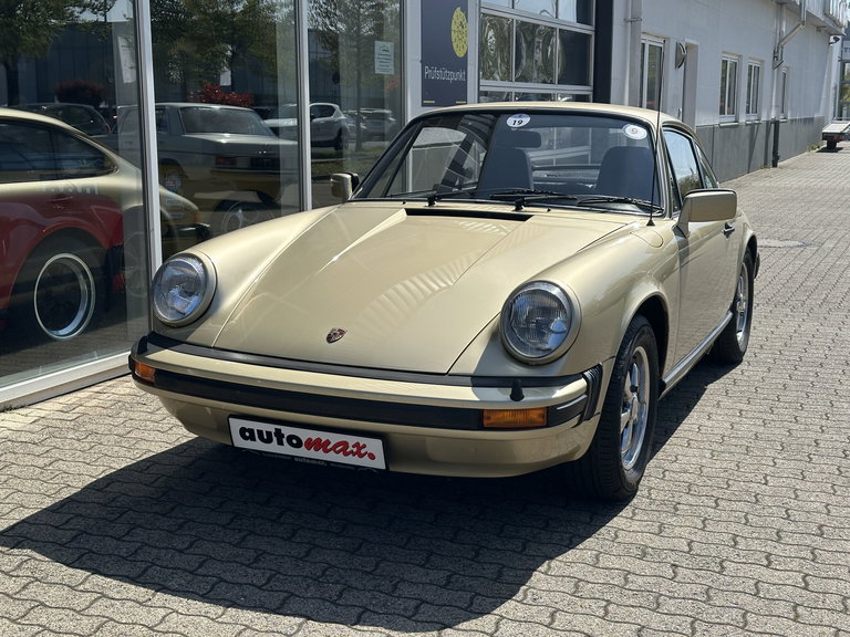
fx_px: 1179
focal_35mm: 48
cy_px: 318
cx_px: 425
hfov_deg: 39.7
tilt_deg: -9.7
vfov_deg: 30.3
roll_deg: +0.5
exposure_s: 1/5556
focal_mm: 6.86
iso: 64
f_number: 1.78
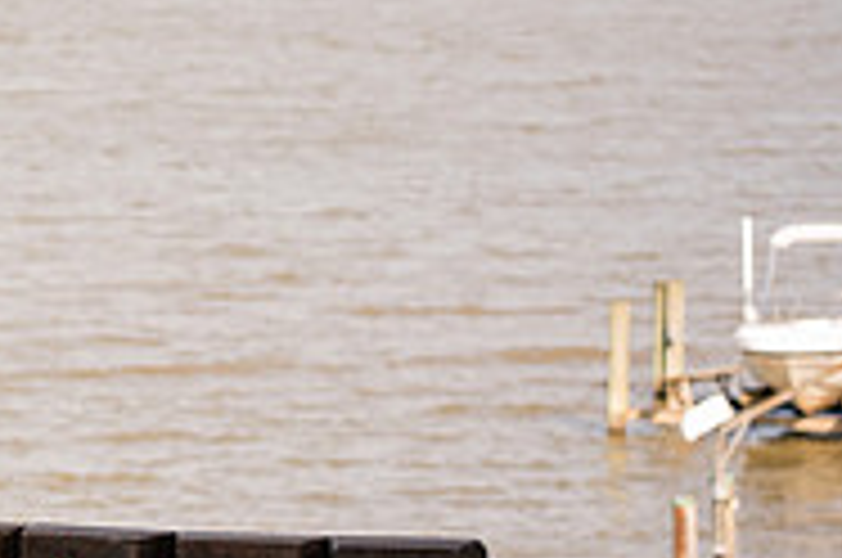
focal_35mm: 273
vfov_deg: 5.0
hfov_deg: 7.4
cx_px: -453
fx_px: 6374
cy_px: 206
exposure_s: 1/500
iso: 400
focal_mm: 85
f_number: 5.6
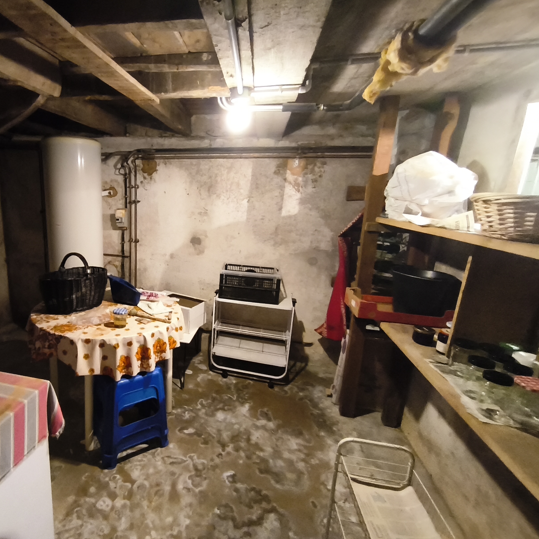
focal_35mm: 18
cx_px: 176
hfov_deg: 77.9
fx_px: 317
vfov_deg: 80.7
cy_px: 269
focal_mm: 1.65
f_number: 2.2
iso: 1000
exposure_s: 1/25
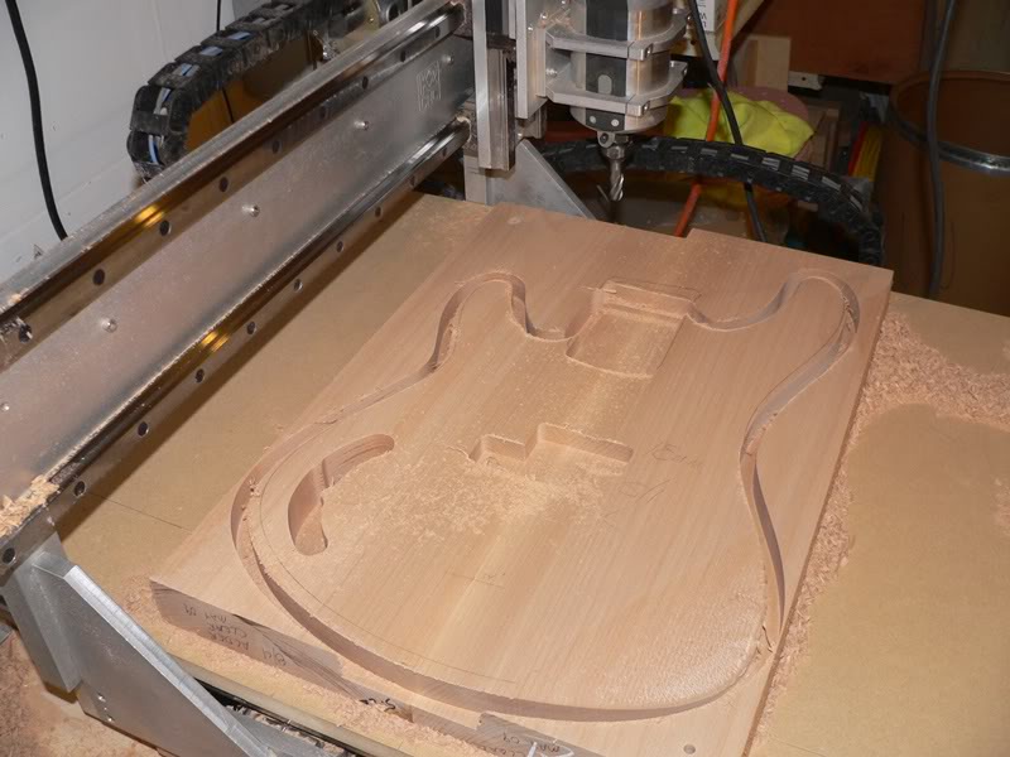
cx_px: 505
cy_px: 378
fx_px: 1050
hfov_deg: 51.4
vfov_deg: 39.7
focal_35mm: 36
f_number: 2.8
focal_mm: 6
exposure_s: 1/60
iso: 100
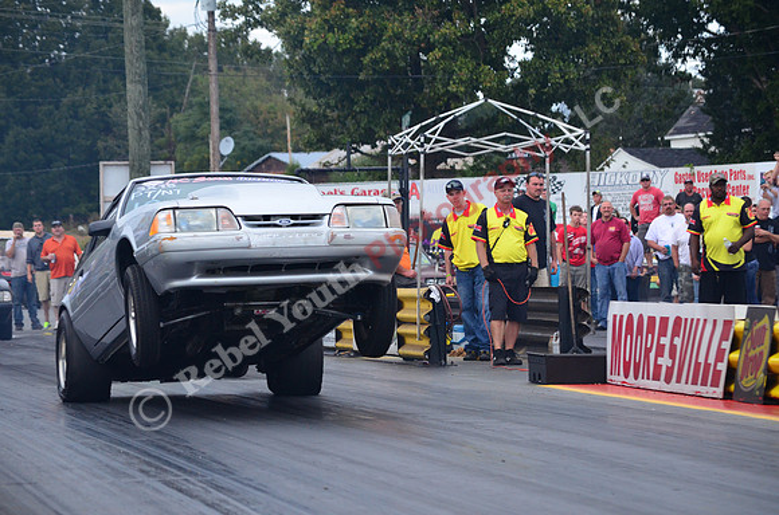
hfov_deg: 11.8
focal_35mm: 174
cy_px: 258
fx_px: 3757
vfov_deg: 7.9
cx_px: 390
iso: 1000
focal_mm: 116
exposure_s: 1/640
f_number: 6.3
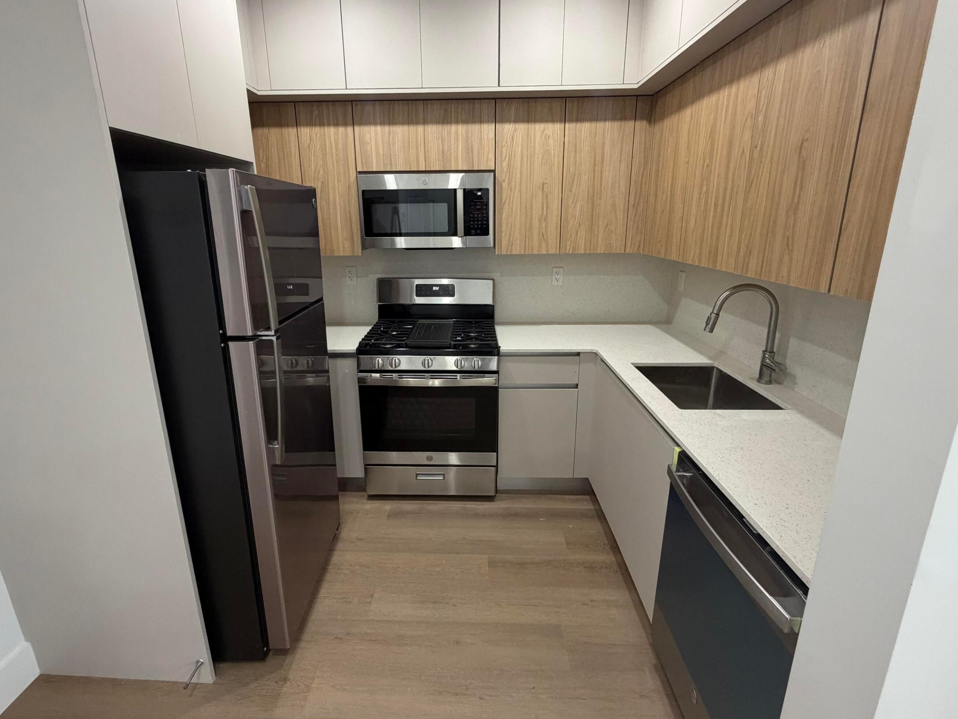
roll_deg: +0.7
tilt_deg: -13.6
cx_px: 467
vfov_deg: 78.0
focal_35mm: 16
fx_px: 443
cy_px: 330
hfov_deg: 94.5
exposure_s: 1/81
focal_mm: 2.22
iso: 320
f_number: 2.2
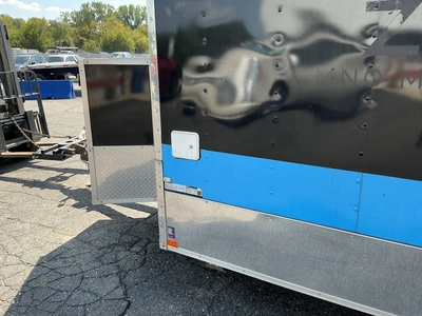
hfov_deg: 63.4
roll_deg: -0.5
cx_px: 211
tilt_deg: -12.5
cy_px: 158
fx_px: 341
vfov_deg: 49.7
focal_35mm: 28
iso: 25
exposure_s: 1/432
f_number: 1.8
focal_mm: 3
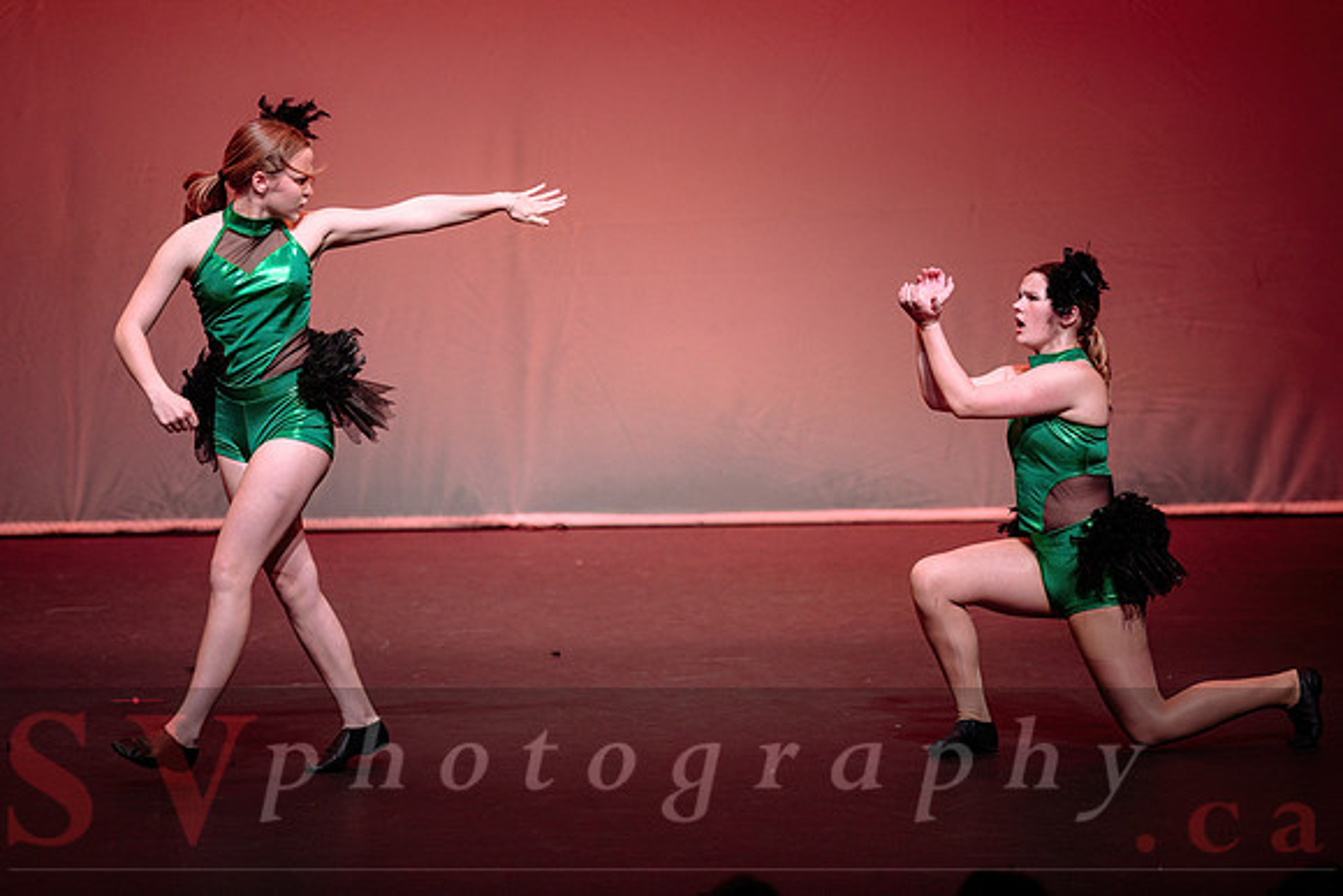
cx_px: 747
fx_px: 6790
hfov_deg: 11.3
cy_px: 407
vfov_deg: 7.6
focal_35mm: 182
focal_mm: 160
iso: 1250
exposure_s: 1/500
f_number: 2.8
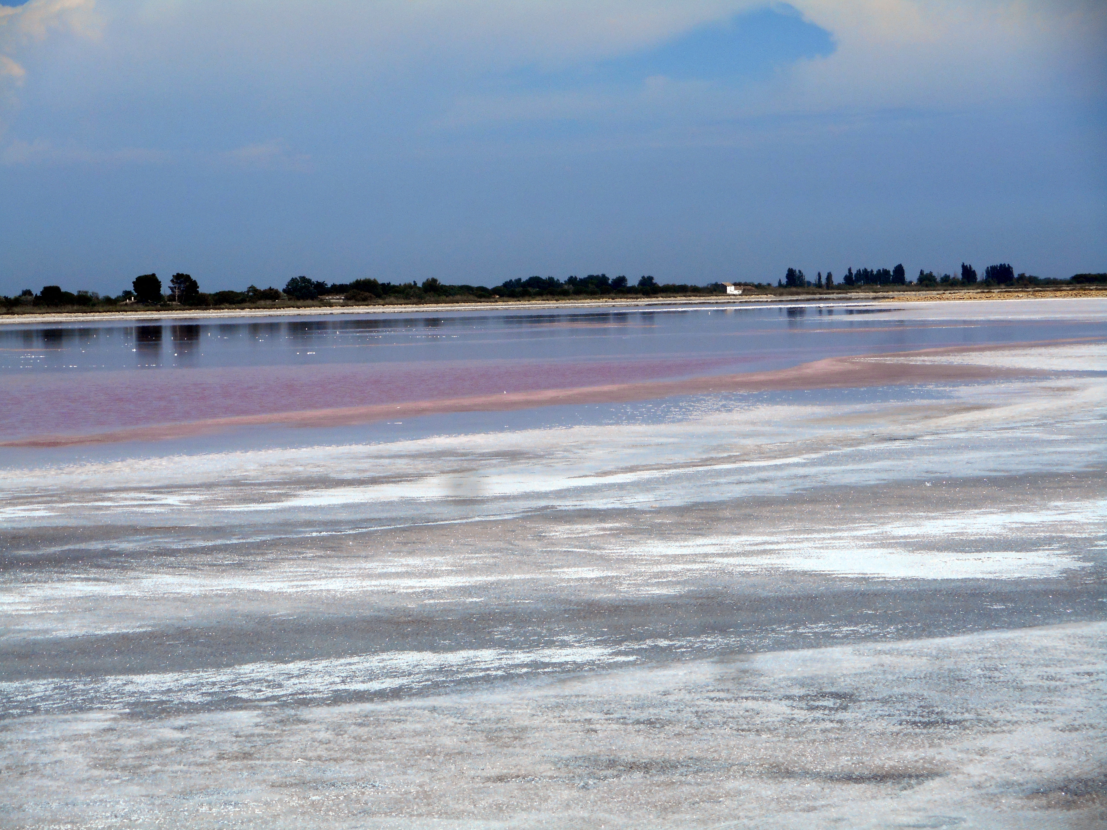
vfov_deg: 14.4
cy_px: 418
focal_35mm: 103
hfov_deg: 19.1
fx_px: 3294
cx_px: 549
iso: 80
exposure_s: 1/1000
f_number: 5.8
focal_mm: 18.2
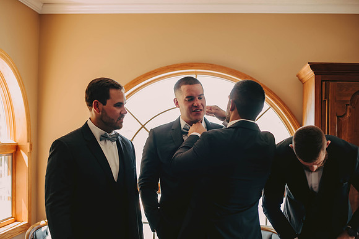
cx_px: 180
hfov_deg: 39.6
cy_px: 120
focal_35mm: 50
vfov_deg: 27.0
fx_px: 499
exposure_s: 1/160
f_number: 2
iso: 500
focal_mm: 50
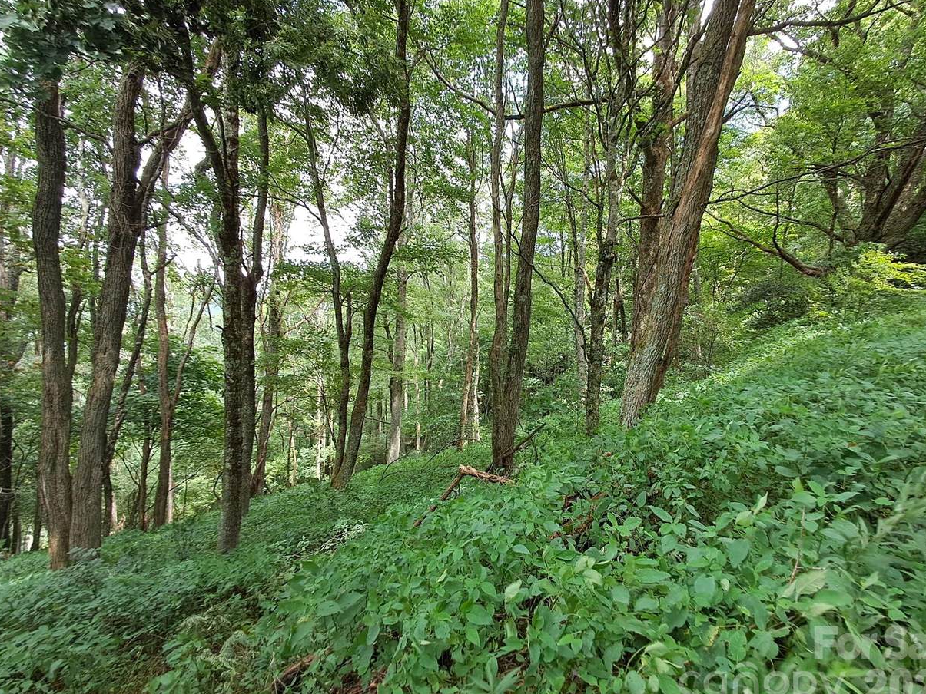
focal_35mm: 17
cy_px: 352
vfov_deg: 74.7
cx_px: 476
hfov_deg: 91.0
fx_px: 455
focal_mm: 1.64
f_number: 2.2
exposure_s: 1/60
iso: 50
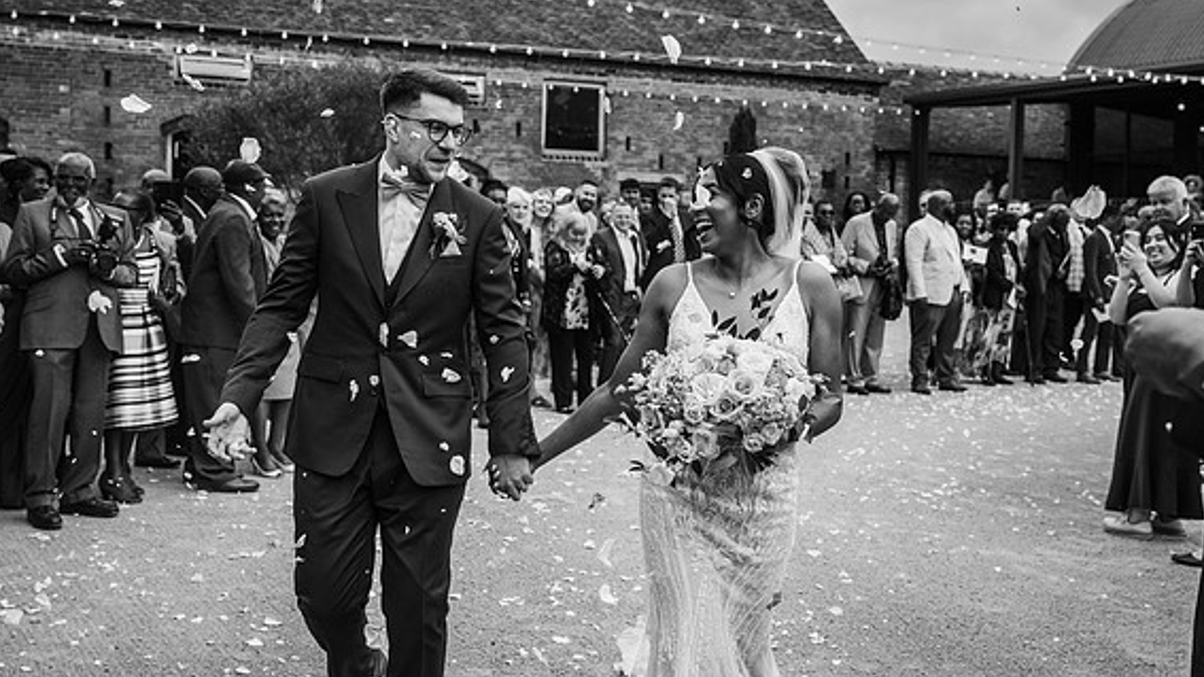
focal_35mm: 45
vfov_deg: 26.5
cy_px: 299
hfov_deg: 45.5
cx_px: 607
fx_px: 1437
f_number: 5
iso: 280
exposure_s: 1/1000
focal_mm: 42
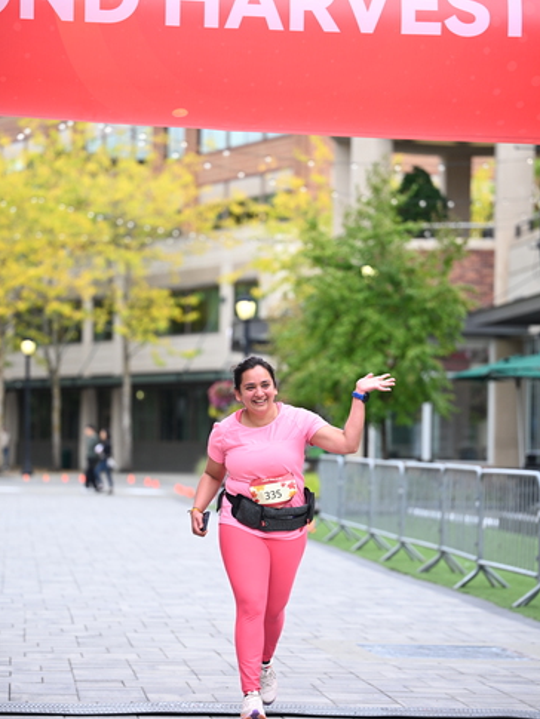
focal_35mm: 109
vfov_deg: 18.0
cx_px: 271
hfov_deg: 13.6
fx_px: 2266
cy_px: 387
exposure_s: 1/1600
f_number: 2.8
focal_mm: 100
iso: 640
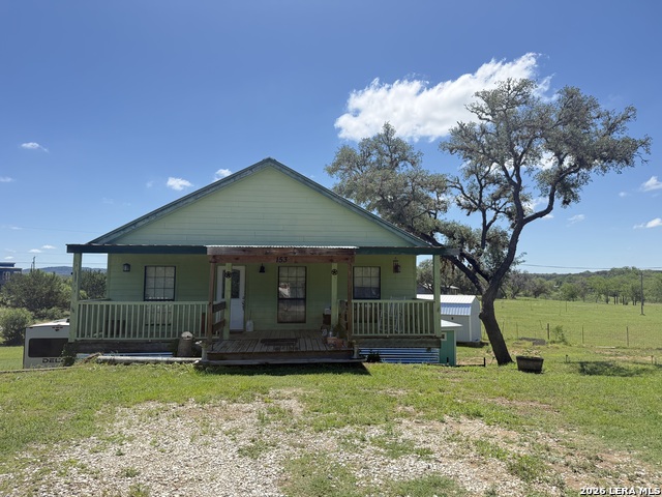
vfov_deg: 56.8
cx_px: 331
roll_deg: -0.3
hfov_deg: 71.6
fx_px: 459
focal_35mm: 24
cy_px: 248
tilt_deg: +4.1
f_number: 1.78
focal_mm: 6.76
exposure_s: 1/3145
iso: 100
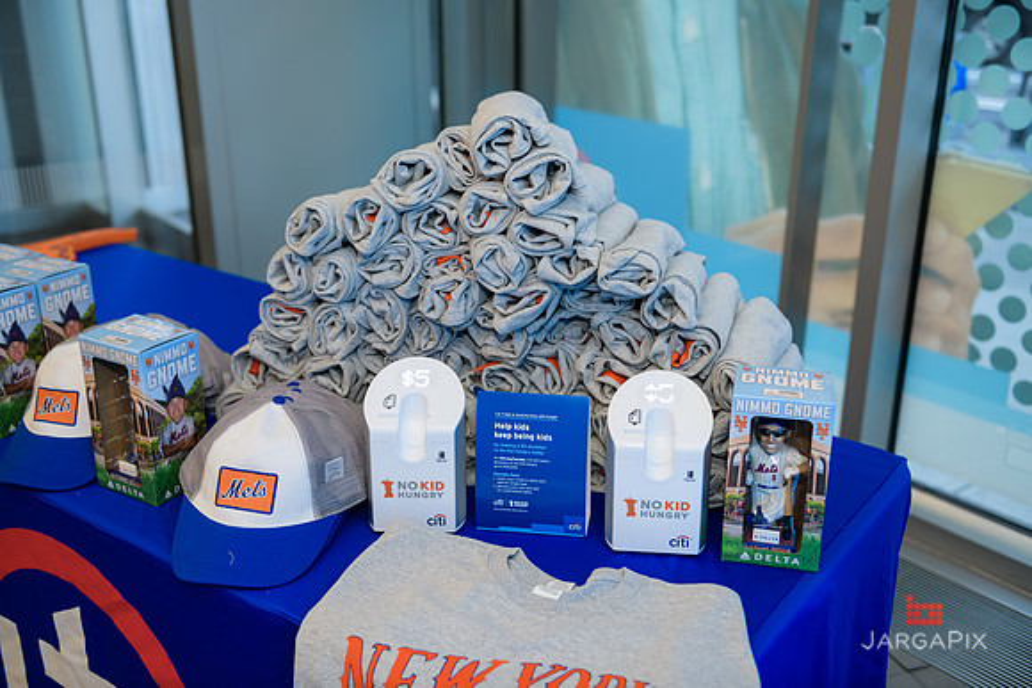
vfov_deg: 35.1
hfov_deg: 50.7
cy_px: 344
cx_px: 516
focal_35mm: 38
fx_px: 1090
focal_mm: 38
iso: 400
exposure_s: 1/125
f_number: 3.2
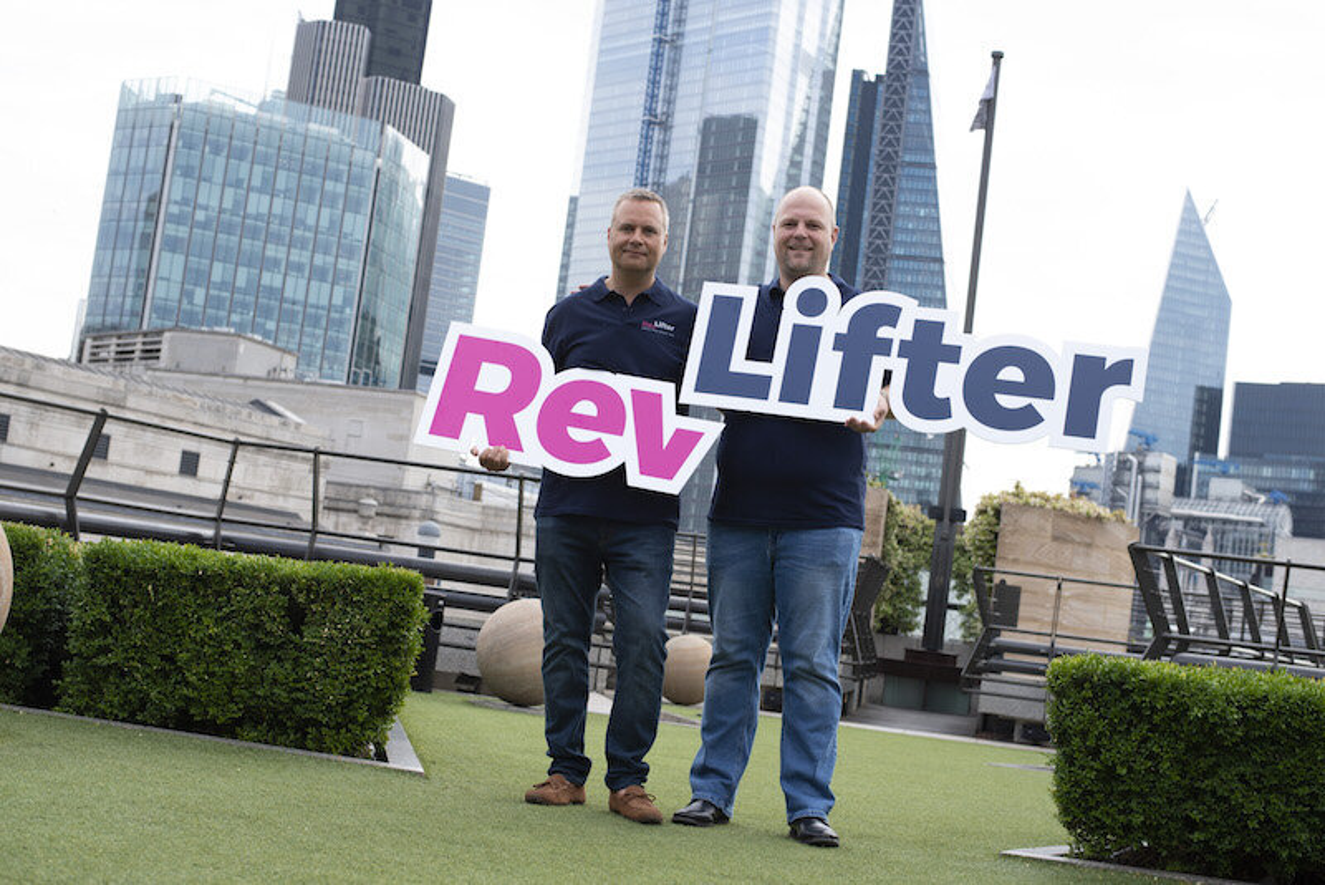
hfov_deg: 39.6
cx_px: 662
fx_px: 1841
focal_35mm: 50
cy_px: 442
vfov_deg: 27.0
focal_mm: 50
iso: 200
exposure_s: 1/250
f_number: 6.3
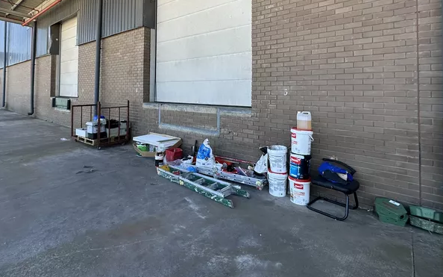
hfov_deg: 84.4
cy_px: 87
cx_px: 186
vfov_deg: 57.9
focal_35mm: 20
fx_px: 241
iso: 40
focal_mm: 2.22
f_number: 2.2
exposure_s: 1/236
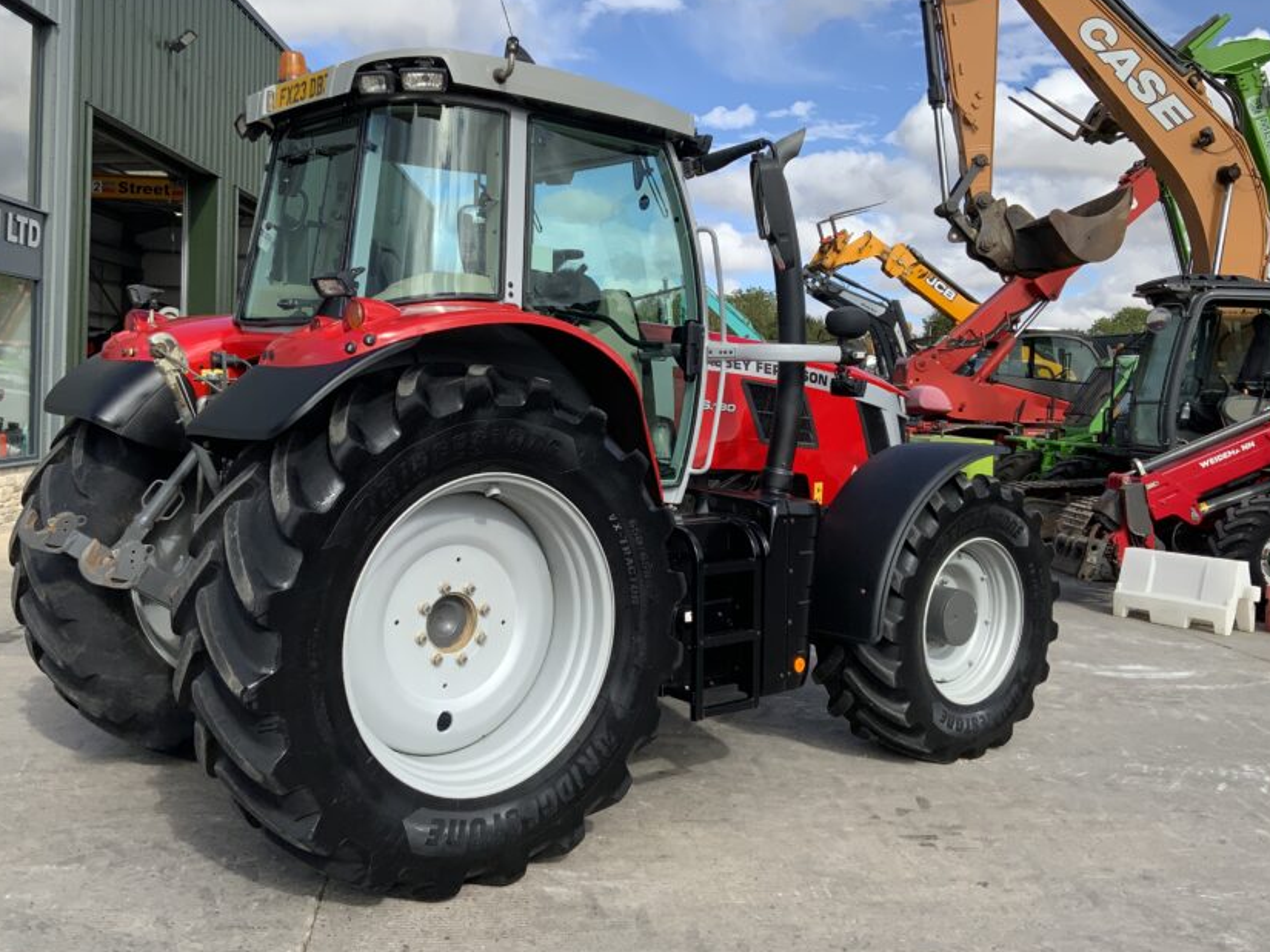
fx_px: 1321
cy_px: 426
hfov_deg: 51.3
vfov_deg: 39.6
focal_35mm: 36
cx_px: 597
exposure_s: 1/1412
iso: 16
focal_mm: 3
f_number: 1.8
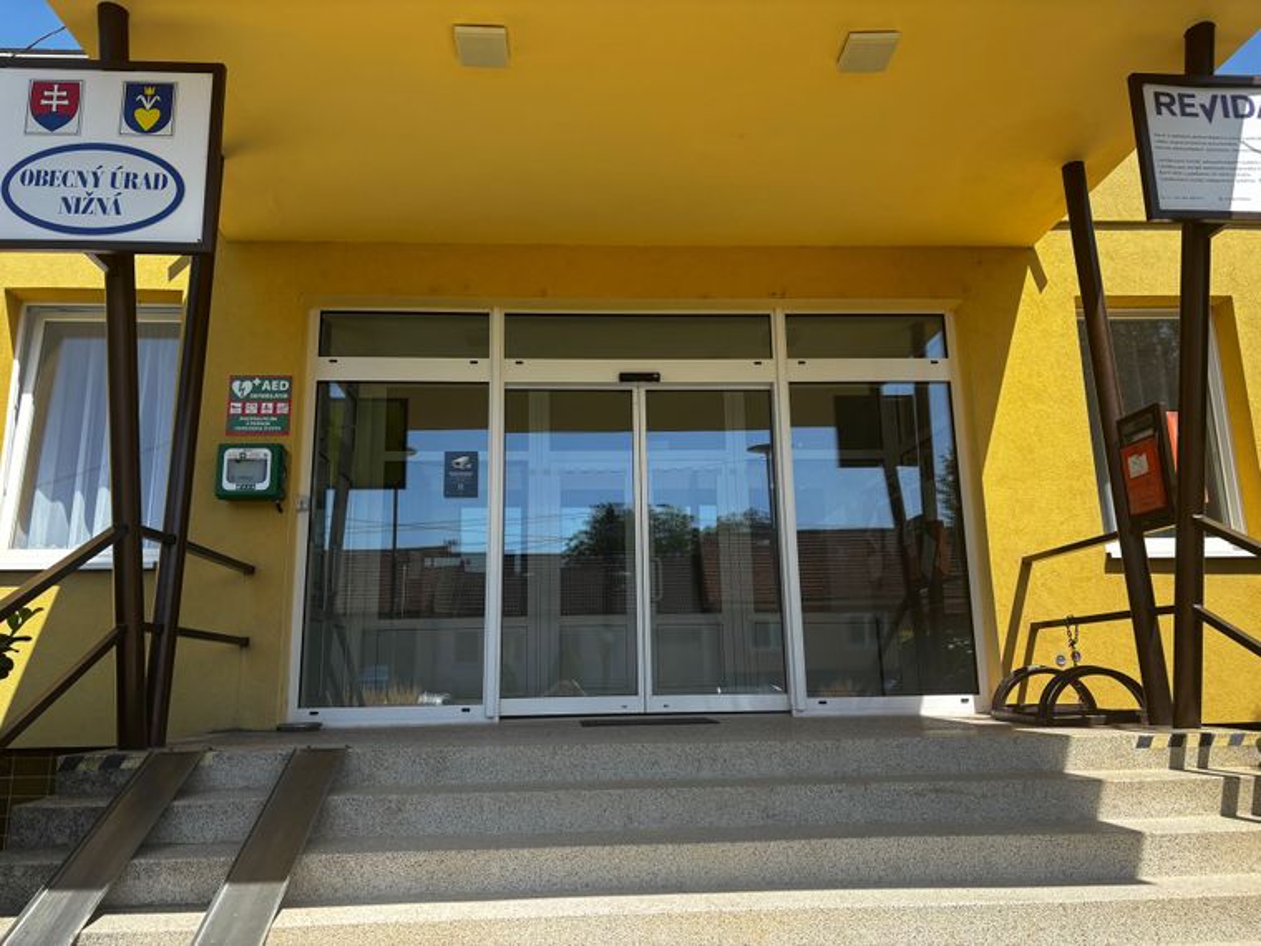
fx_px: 947
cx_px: 630
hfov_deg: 67.3
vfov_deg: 53.1
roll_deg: +1.0
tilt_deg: +12.2
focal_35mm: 26
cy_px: 473
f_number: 1.6
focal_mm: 5.96
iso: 50
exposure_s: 1/1845
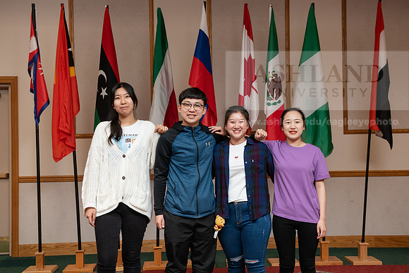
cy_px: 136
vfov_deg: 26.0
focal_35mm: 52
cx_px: 204
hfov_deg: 38.2
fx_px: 591
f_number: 5.6
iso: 2000
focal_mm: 52
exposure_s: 1/200
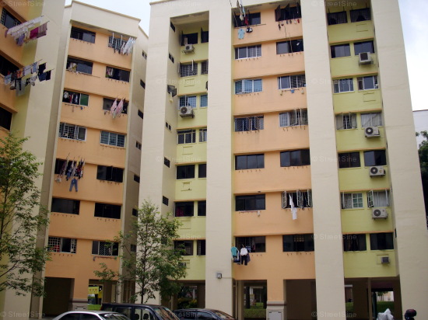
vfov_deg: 38.6
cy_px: 160
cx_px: 214
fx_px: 457
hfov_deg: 50.2
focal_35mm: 37
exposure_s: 1/200
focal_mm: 6.2
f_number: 5.6
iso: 80
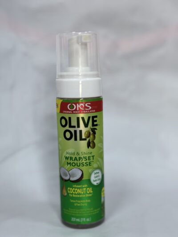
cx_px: 89
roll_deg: +0.5
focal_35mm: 48
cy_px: 118
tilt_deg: -11.2
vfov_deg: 39.6
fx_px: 329
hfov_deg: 30.3
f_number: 1.78
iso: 50
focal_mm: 6.76
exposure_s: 1/149
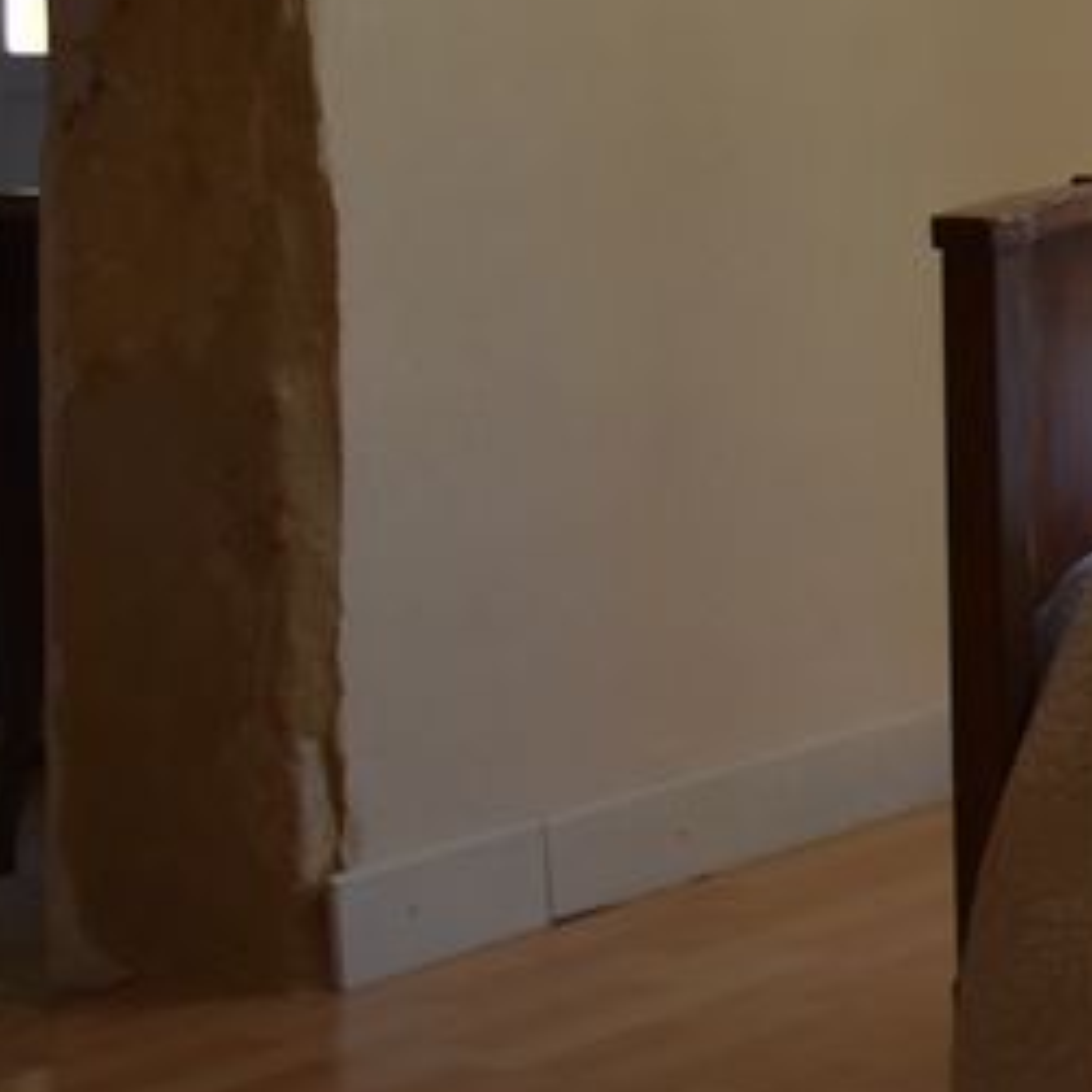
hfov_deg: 13.6
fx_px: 4165
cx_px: 1866
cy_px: -80
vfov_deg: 14.6
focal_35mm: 117
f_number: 5
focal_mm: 23
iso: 400
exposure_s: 1/100
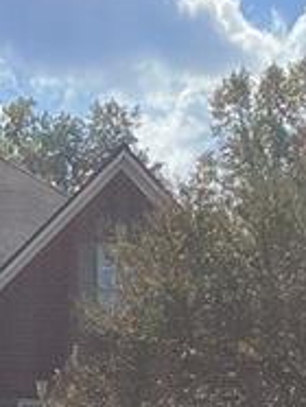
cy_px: 582
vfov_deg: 14.5
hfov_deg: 11.4
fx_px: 1505
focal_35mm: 128
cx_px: -72
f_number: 2.4
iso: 25
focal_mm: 3.3
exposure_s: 1/1698
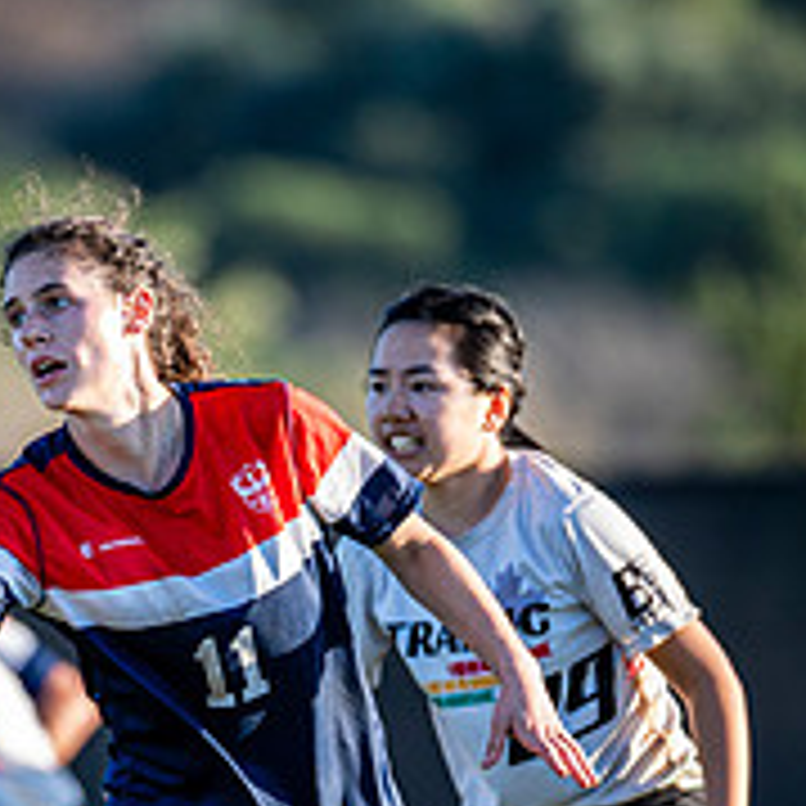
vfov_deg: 2.1
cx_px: 230
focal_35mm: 828
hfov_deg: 2.1
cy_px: 772
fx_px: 21812
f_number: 3.2
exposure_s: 1/1250
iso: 320
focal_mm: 300
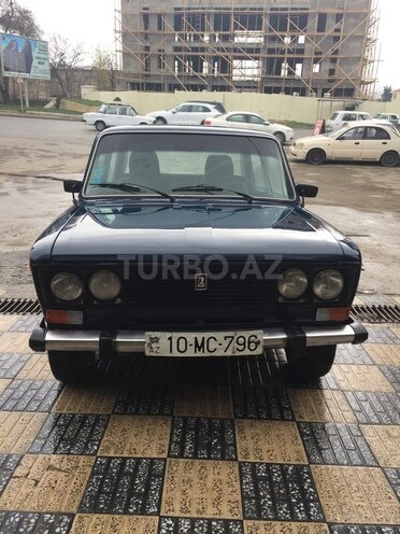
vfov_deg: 61.7
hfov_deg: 48.2
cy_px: 267
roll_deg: -1.0
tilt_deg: -20.1
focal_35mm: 29
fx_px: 447
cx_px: 200
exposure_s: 1/102
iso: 32
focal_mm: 4.15
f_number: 2.2
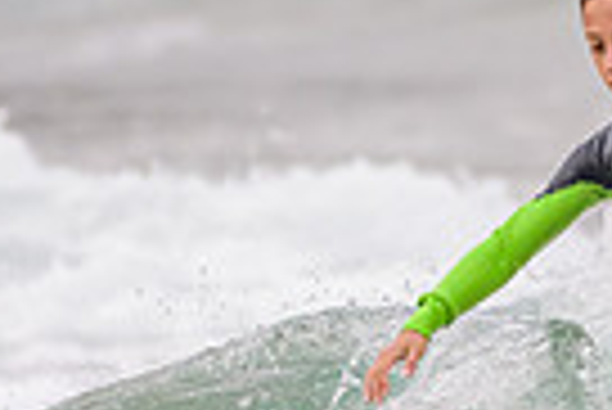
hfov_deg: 0.8
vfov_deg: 0.5
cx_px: 822
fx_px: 44519
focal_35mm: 2616
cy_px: 403
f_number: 5.6
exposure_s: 1/800
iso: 360
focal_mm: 500
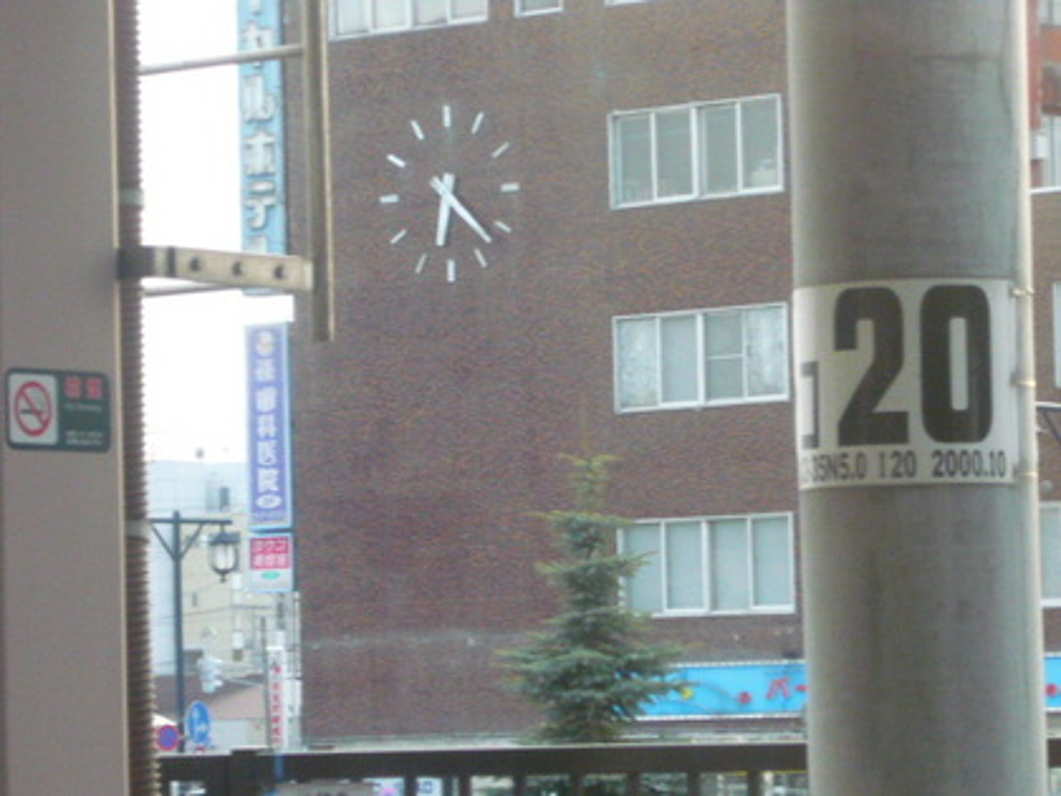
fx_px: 4904
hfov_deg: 12.3
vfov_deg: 9.3
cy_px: 398
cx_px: 530
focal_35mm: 160
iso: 400
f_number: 5.1
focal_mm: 16.5
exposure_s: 1/60
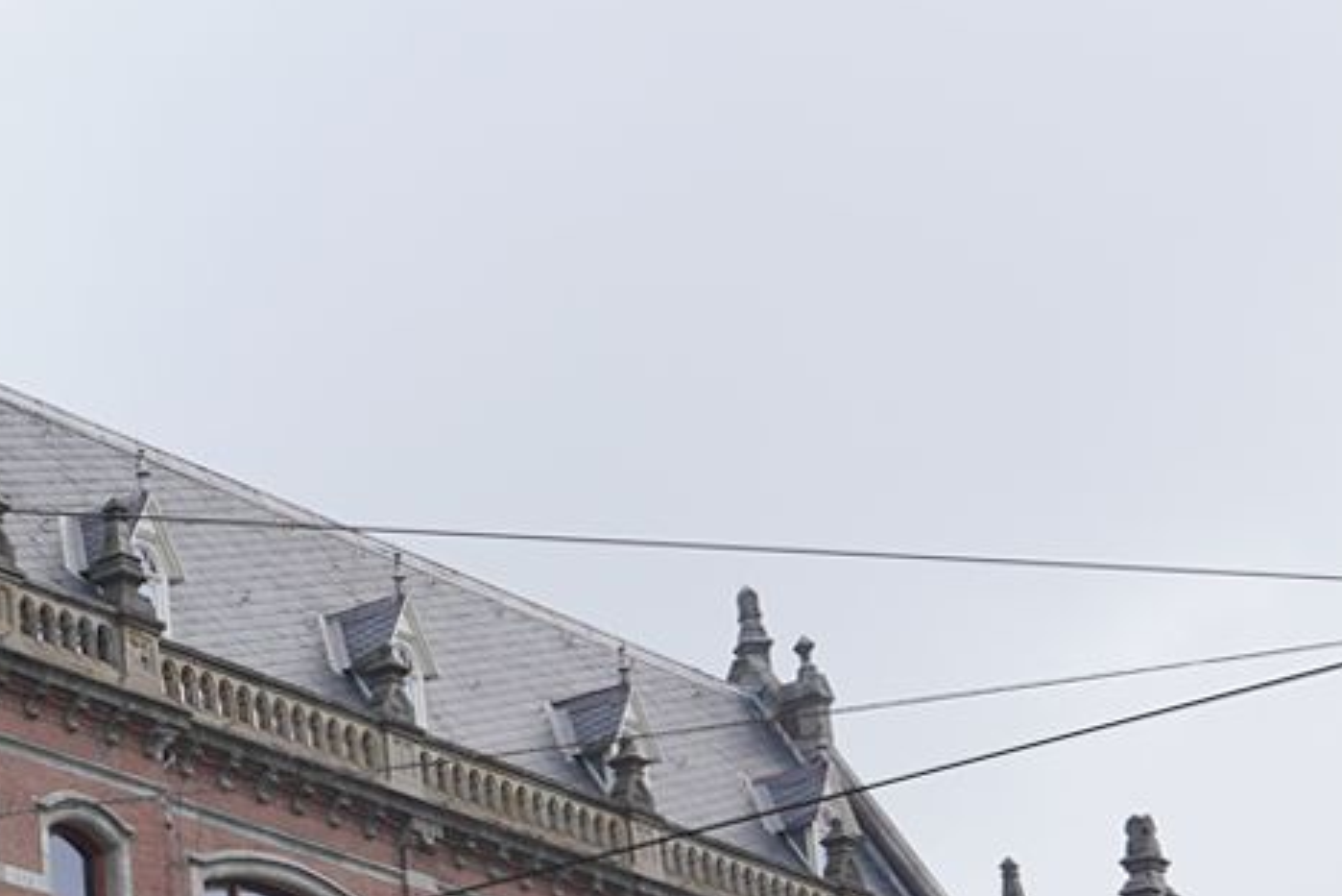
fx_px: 3841
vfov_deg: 13.2
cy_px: 801
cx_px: -668
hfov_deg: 17.8
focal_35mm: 103
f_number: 9
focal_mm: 24
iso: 100
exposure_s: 1/100
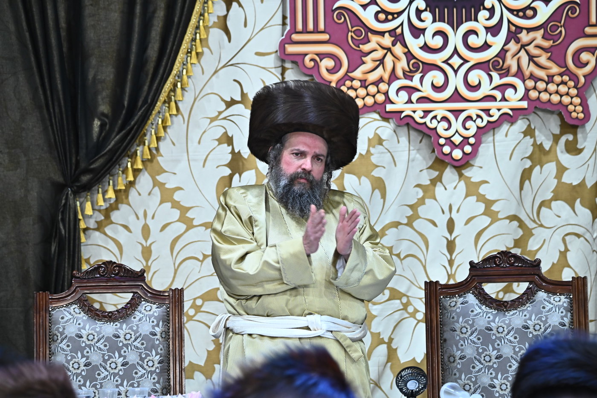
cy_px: 199
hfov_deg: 6.9
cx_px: 298
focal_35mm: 300
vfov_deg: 4.6
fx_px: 4974
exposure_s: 1/125
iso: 2500
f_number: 5.6
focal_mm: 300
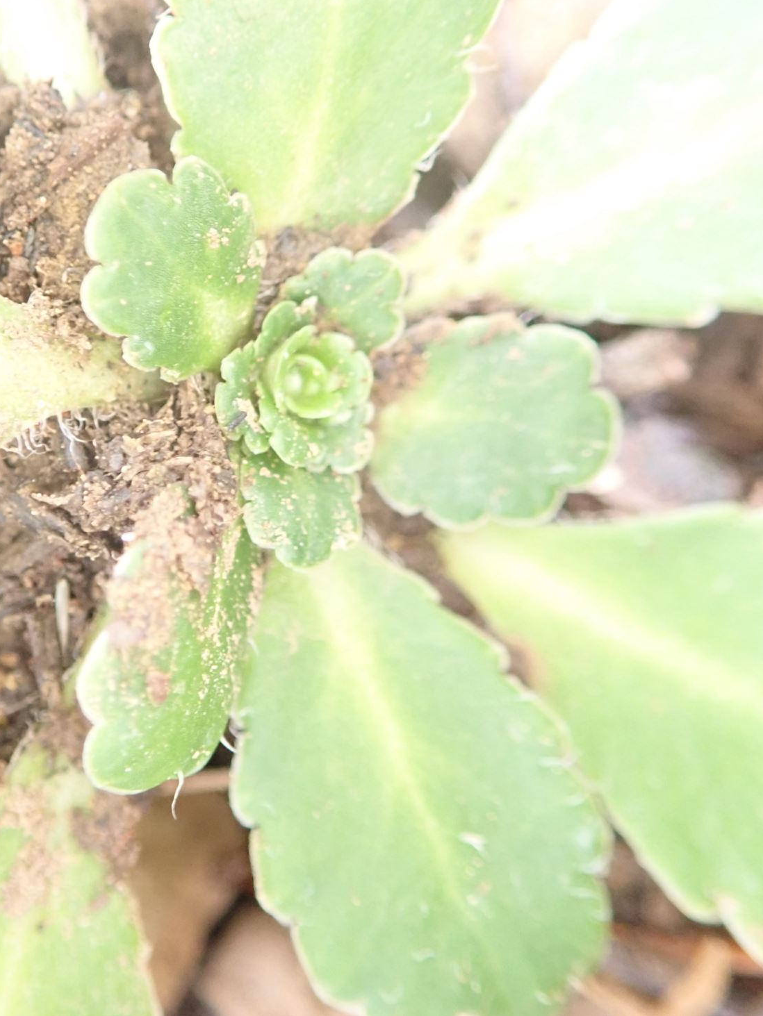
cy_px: 496
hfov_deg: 34.5
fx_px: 1204
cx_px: 202
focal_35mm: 41
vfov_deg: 45.8
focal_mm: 5.5
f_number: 2.3
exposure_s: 1/30
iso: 1250
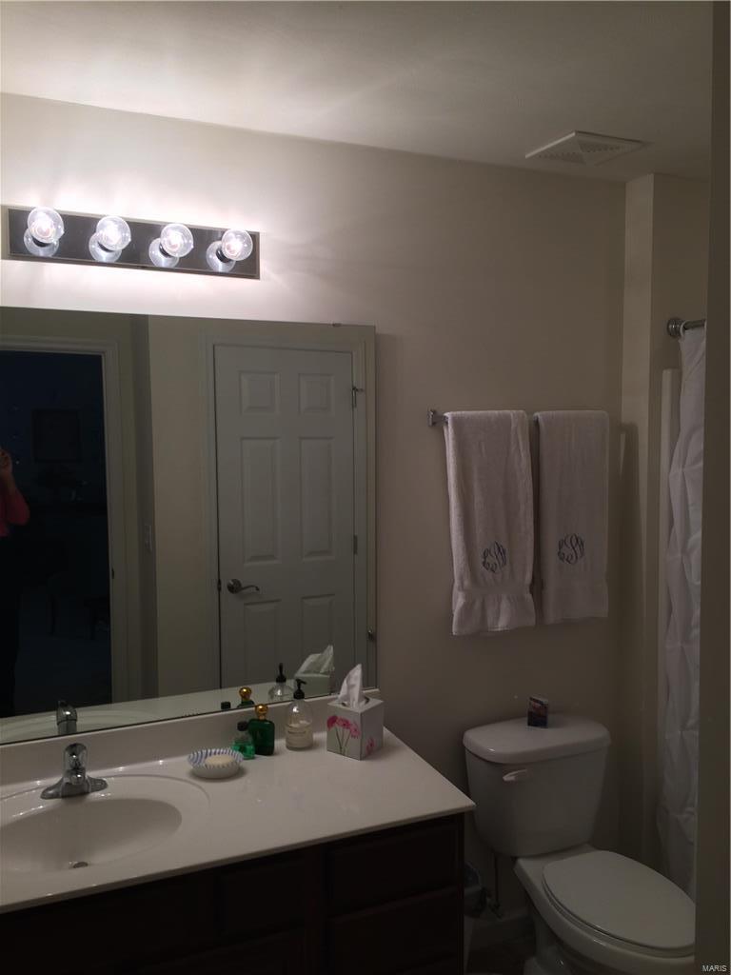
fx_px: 817
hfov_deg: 48.2
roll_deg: +2.3
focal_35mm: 29
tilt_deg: -2.0
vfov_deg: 61.7
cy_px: 488
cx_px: 366
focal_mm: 4.15
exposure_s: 1/60
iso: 40
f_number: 2.2
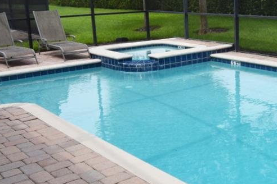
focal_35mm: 54
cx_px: 227
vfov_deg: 25.2
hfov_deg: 35.7
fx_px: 413
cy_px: 74
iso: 220
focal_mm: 11
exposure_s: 1/250
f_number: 8
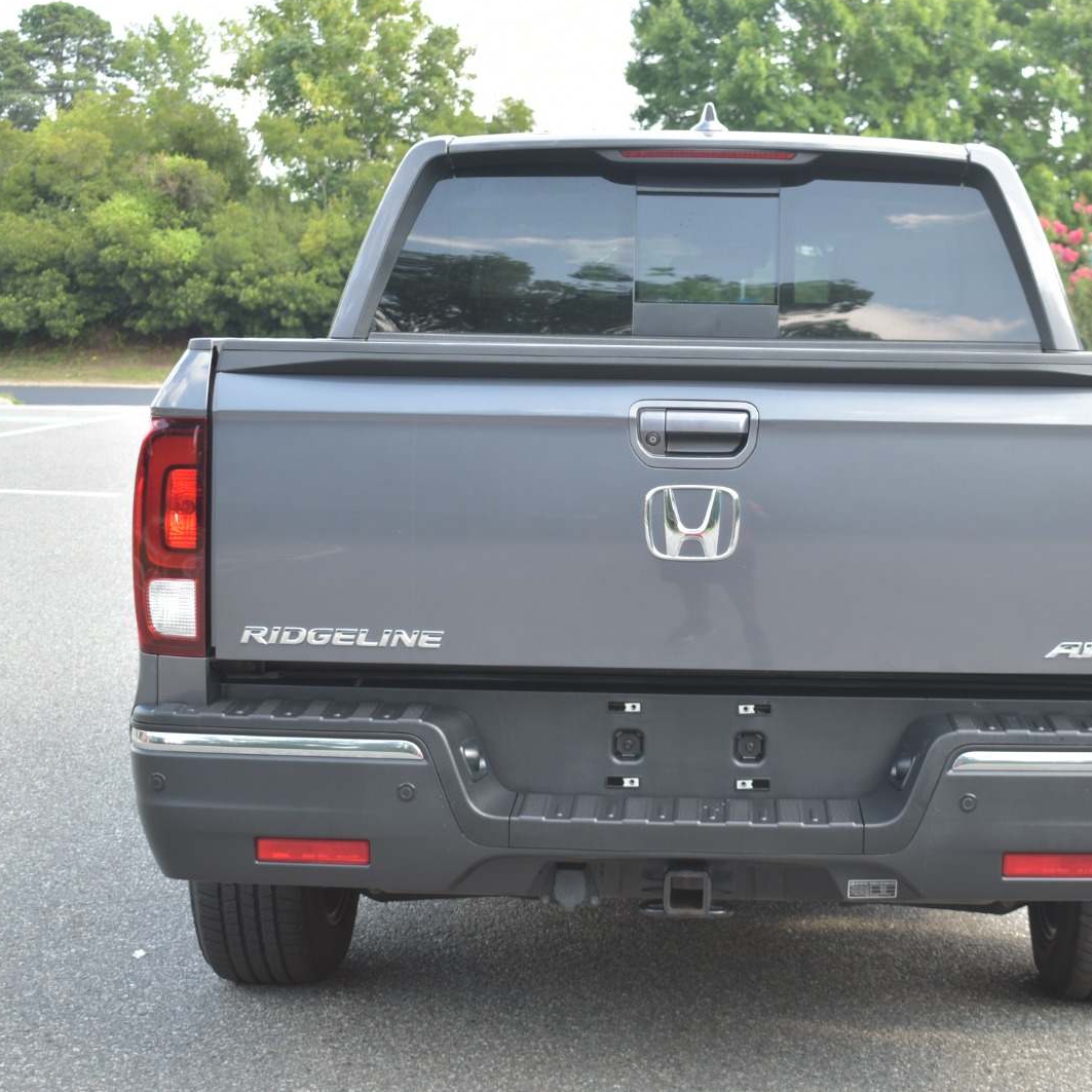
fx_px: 2356
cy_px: 540
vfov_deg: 26.1
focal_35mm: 66
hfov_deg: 26.0
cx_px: 706
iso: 100
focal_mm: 34
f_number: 4.5
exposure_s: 1/50
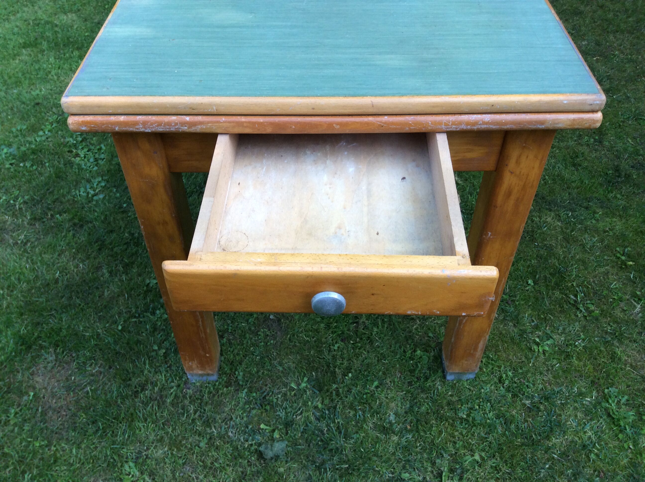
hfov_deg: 56.9
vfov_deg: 44.1
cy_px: 241
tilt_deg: -46.9
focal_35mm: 32
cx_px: 322
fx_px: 595
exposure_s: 1/100
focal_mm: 3.3
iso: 50
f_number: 2.4
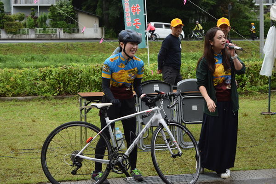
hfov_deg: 24.6
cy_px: 92
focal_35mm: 82
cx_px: 138
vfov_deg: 16.6
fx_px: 632
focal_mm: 55
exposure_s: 1/800
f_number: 5.6
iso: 800
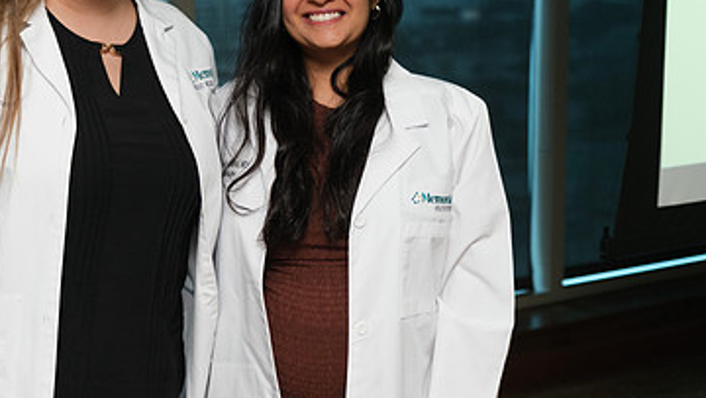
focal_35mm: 81
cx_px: 151
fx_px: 1517
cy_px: 164
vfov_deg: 14.9
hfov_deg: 25.8
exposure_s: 1/125
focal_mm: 32.1
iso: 640
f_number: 2.8
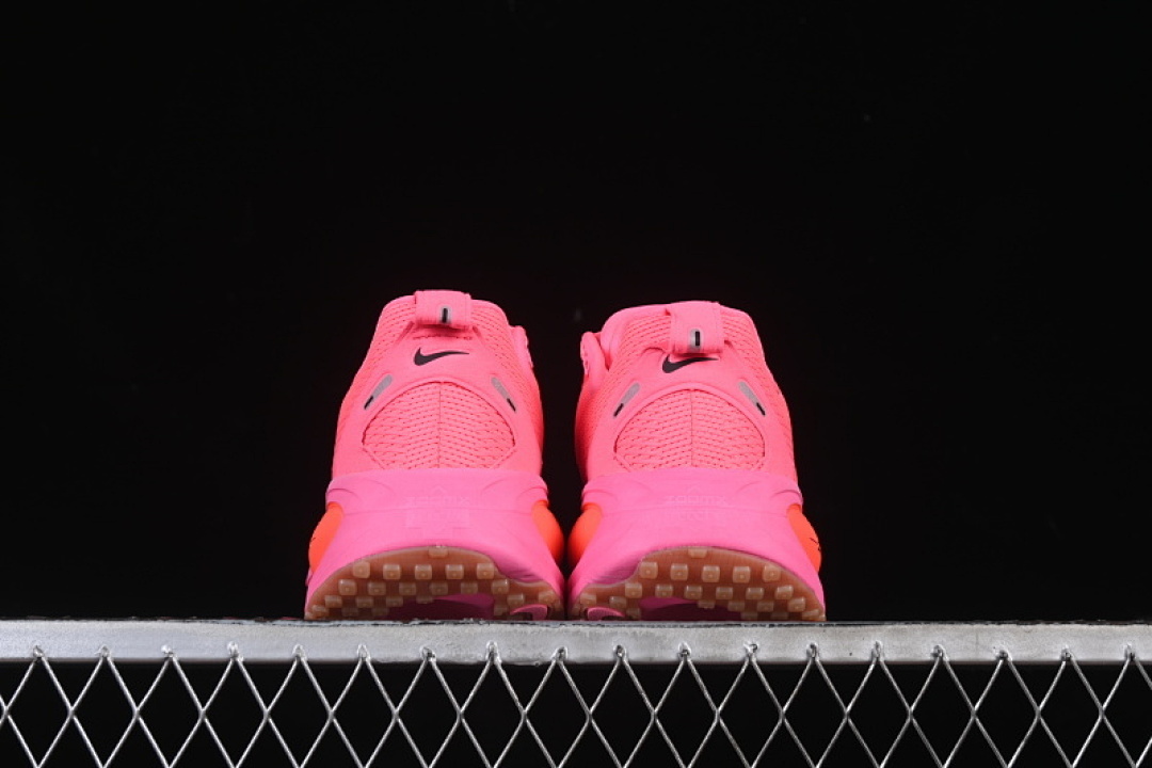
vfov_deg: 18.2
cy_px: 384
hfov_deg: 27.0
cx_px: 576
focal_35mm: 75
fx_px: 2400
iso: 160
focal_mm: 50
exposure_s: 1/80
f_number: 8
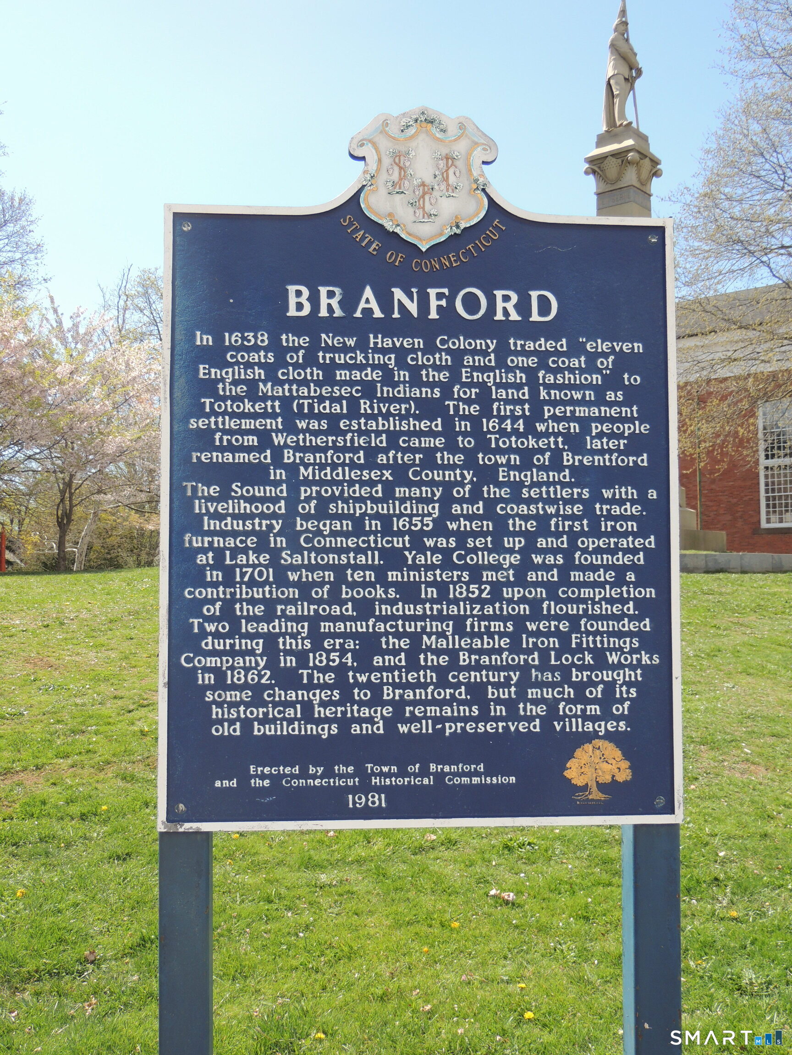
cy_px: 528
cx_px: 396
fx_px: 1068
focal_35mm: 35
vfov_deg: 52.6
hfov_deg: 40.7
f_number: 3.3
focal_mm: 6.2
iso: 100
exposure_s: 1/500
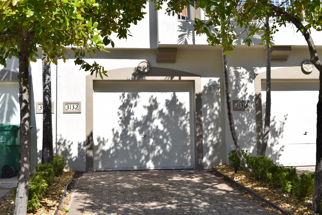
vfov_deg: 28.1
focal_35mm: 48
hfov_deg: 41.1
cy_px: 108
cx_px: 161
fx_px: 429
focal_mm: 32
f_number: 10
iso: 200
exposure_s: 1/500
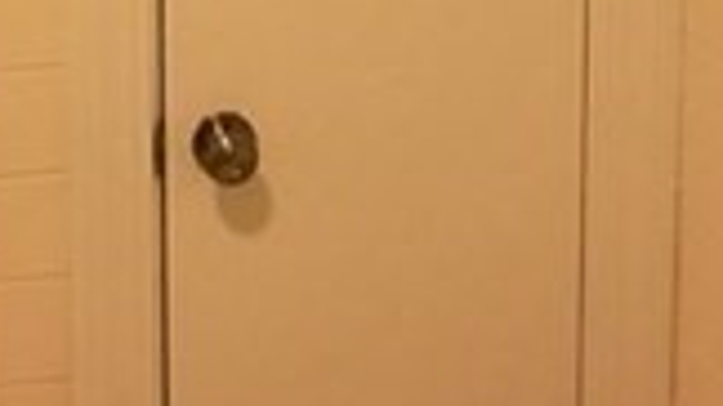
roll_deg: +0.7
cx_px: 263
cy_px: -250
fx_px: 1686
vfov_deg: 12.8
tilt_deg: -7.5
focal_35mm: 88
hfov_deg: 24.1
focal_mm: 4.15
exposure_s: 1/24
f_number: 2.2
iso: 200
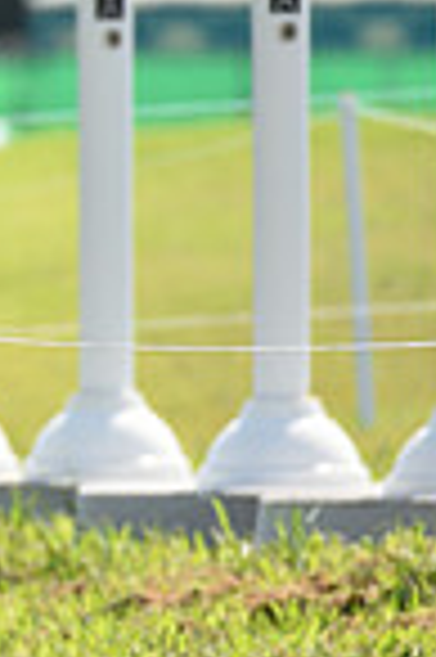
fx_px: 28970
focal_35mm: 1591
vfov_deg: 1.3
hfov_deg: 0.9
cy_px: 63
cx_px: -733
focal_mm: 400
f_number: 5.6
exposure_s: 1/1250
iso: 400
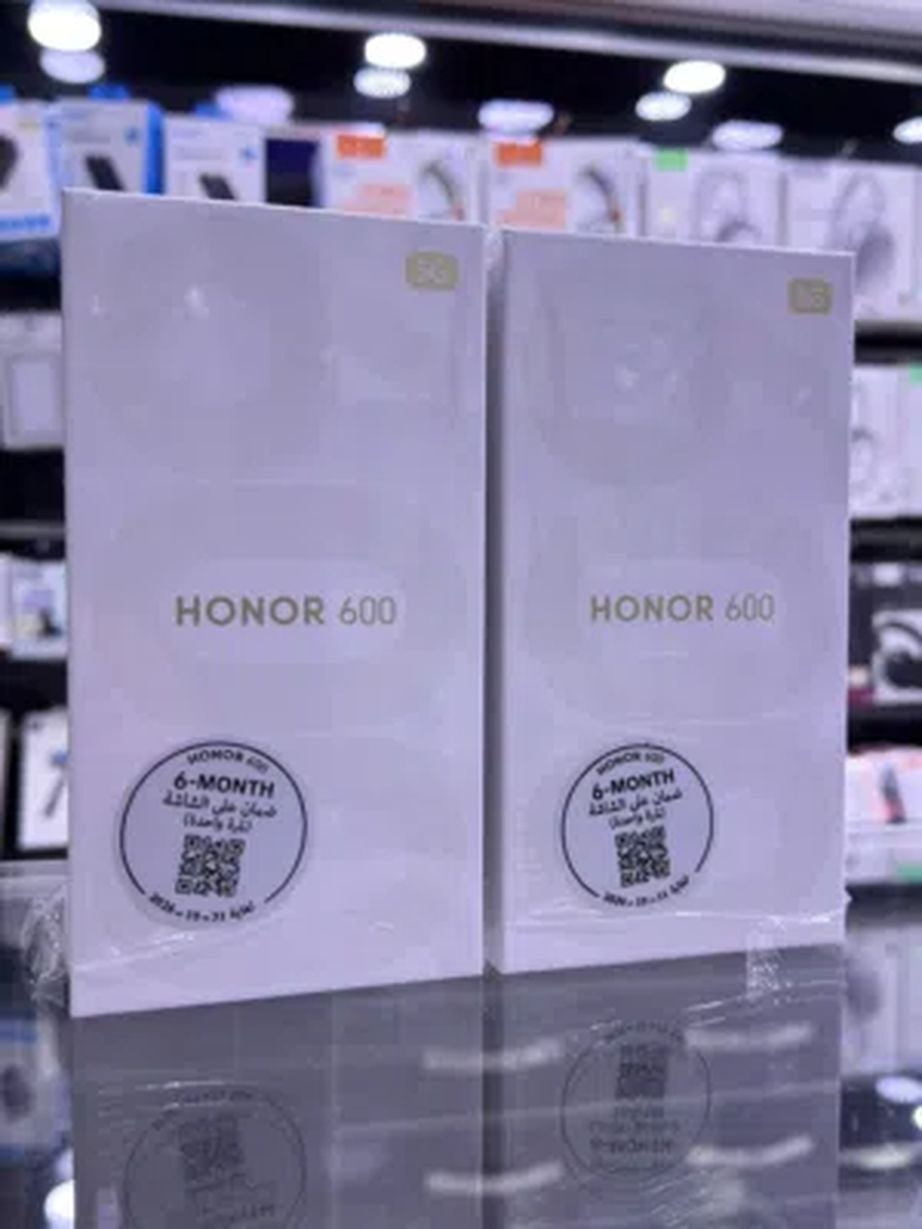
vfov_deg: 52.6
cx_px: 461
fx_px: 1243
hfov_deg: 40.7
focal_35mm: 35
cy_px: 614
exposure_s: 1/122
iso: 80
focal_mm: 6.76
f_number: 1.78
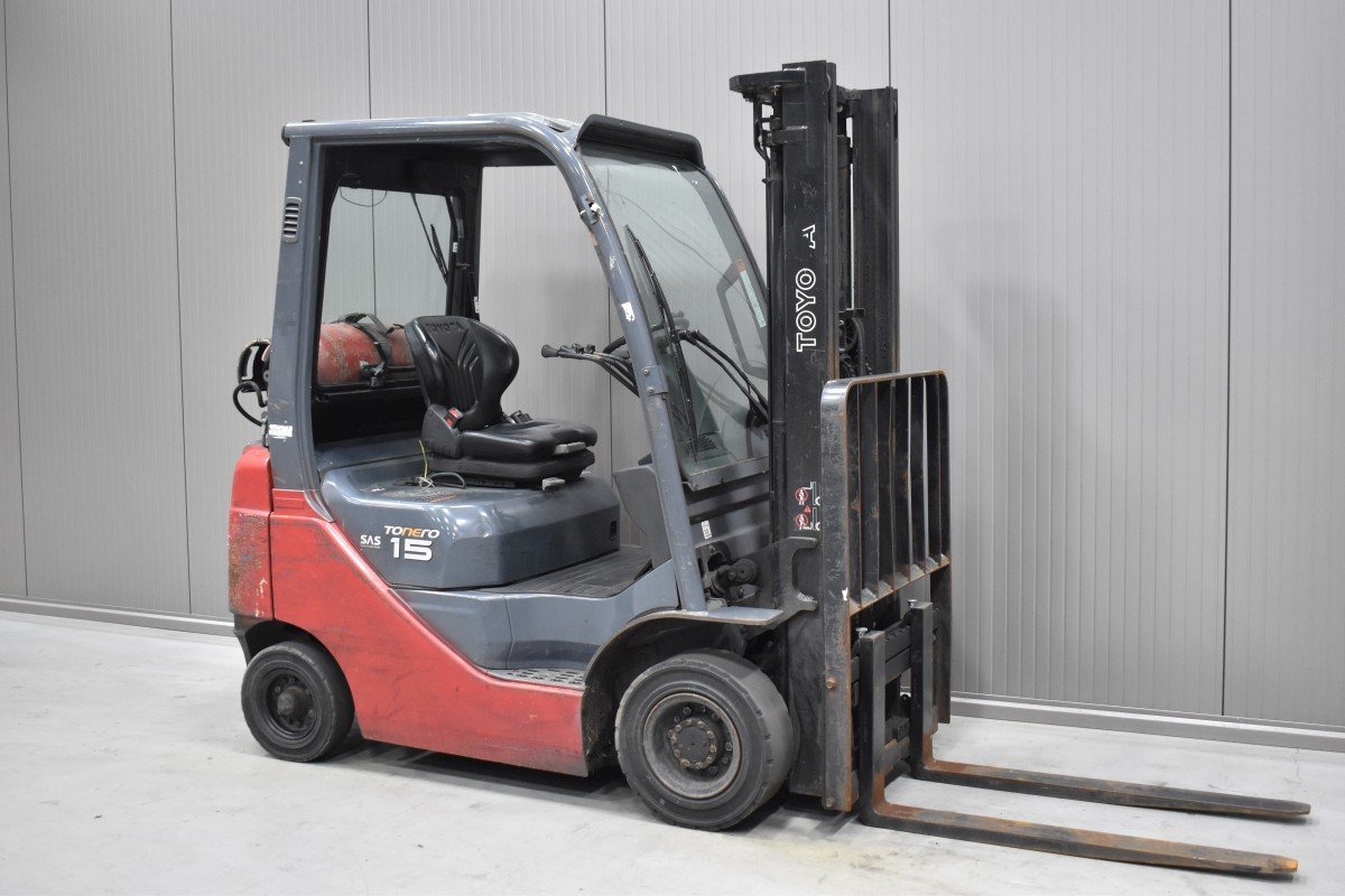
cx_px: 672
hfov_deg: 51.3
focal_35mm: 38
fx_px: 1401
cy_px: 448
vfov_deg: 35.5
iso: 1600
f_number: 4
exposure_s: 1/40
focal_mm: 25
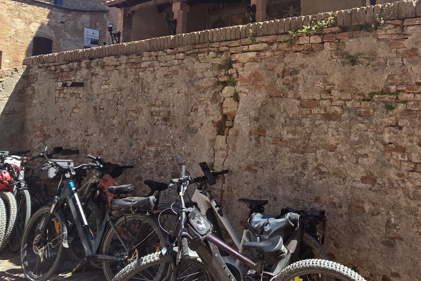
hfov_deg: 66.6
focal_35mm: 26
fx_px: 304
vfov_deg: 48.1
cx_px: 295
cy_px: 78
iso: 50
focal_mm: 2.2
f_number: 2.2
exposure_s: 1/955
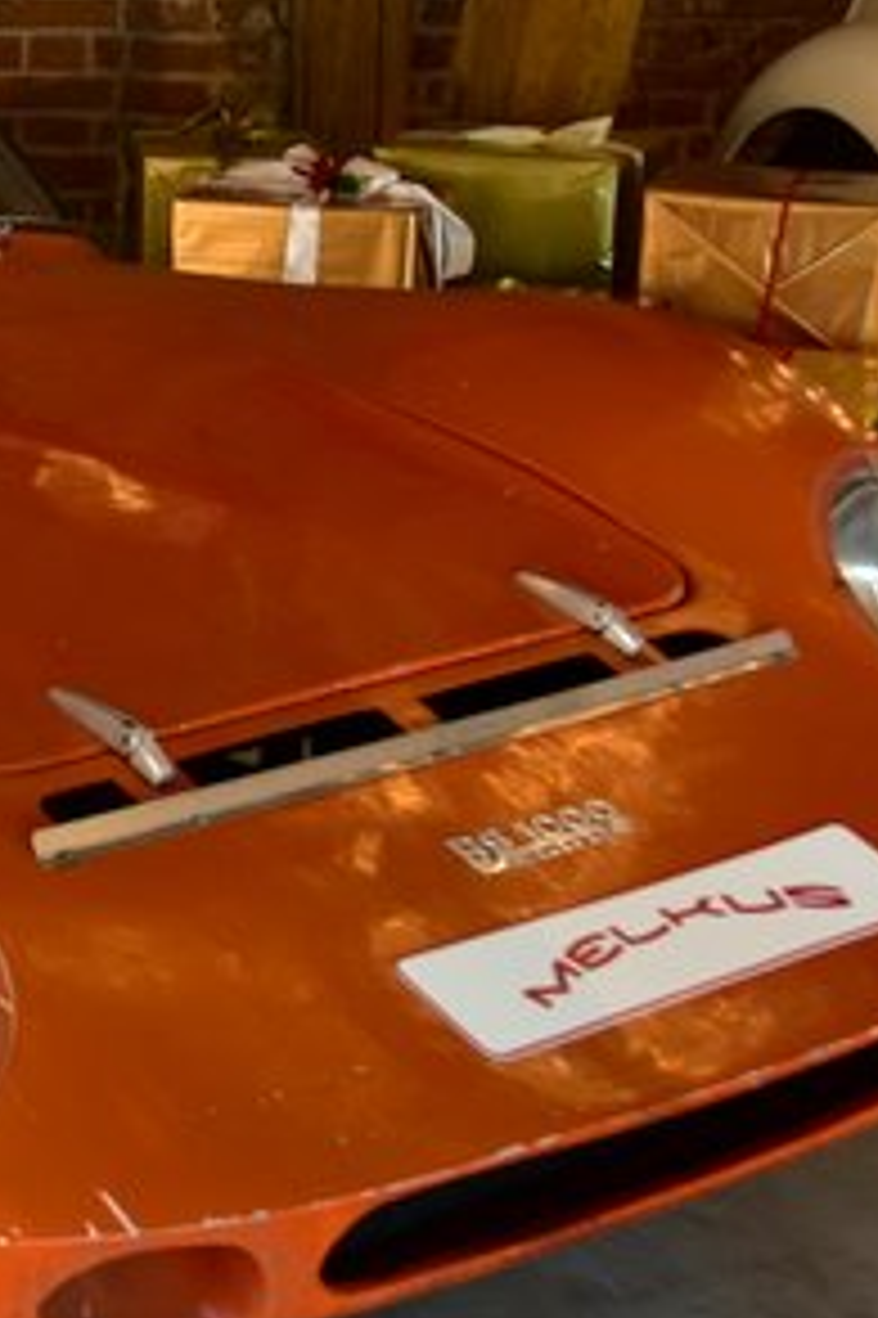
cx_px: -180
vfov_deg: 24.7
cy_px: 468
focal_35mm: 82
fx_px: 3003
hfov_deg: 16.0
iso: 200
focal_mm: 20
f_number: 1.8
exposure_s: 1/10
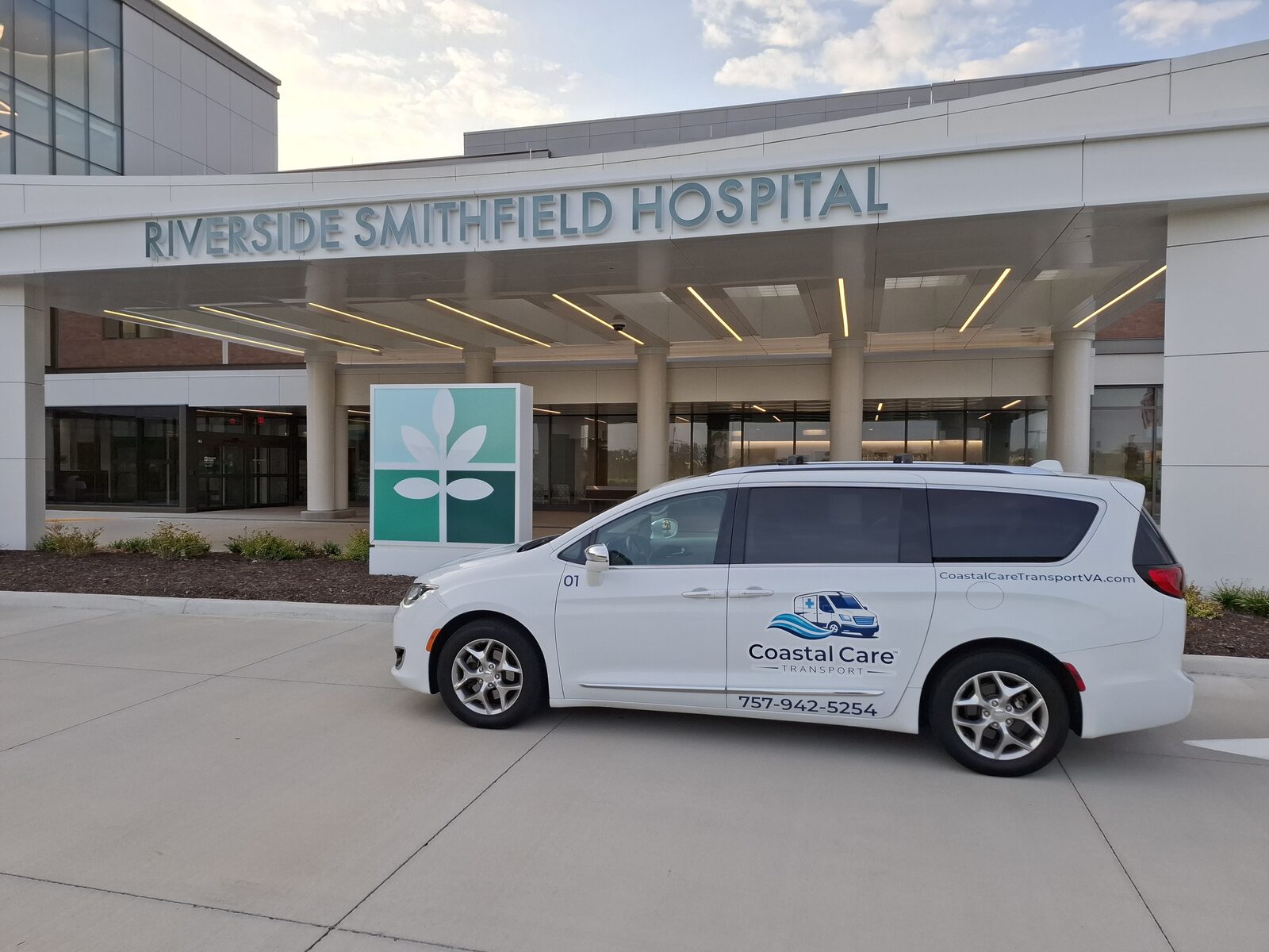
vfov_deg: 58.9
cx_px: 634
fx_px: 843
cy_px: 476
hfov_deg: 73.9
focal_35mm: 23
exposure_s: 1/660
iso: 50
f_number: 1.8
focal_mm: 5.54
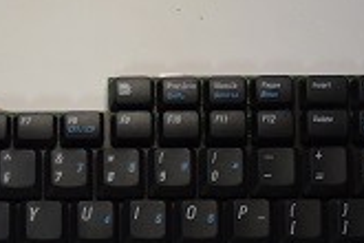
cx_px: 60
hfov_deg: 27.0
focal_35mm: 73
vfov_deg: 18.4
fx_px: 738
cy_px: 210
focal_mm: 5.2
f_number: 5.4
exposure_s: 1/8
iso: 200
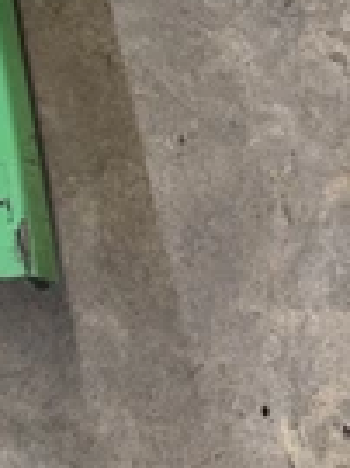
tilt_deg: -52.8
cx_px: -152
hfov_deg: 18.6
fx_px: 959
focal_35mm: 71
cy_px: -191
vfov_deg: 23.2
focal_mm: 6.76
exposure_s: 1/60
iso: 125
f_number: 1.78
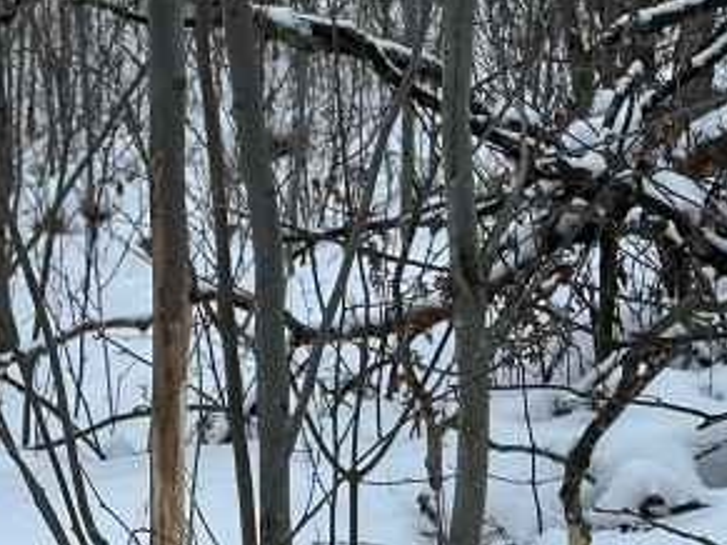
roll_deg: +2.2
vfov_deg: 8.7
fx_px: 3548
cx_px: -87
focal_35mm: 169
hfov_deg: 11.5
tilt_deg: -17.0
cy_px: 548
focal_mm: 6.86
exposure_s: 1/2304
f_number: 1.78
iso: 64
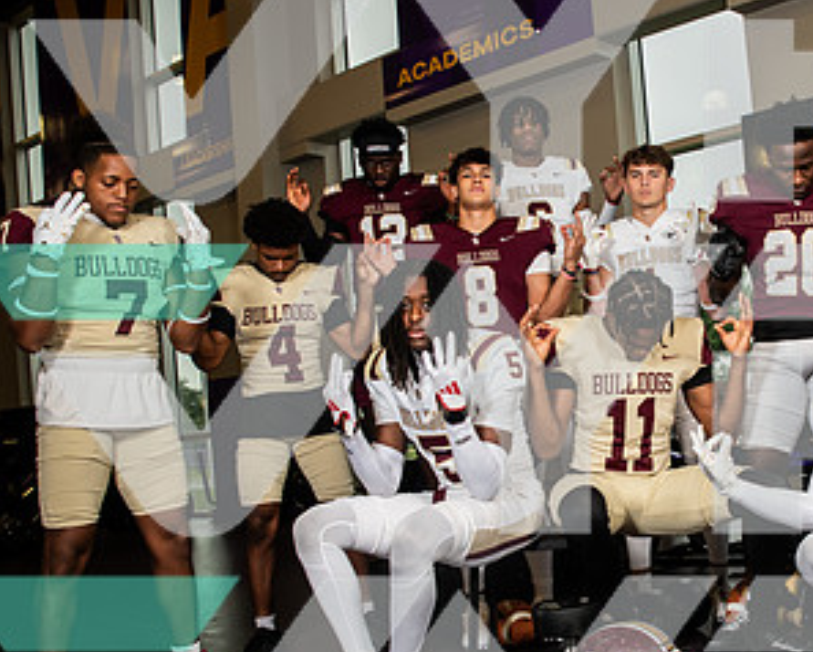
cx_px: 660
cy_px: 390
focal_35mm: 44
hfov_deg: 40.1
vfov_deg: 34.1
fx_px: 1059
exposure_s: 1/250
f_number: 5.6
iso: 500
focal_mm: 24
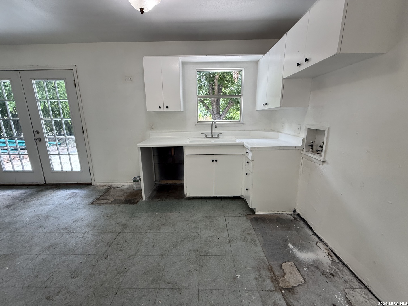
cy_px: 153
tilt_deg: -11.9
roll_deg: +1.2
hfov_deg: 102.1
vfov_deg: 85.7
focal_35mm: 14
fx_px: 165
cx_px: 204
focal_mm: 2.22
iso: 160
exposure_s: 1/120
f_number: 2.2
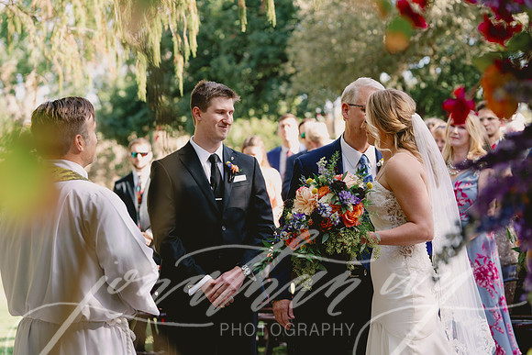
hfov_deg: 20.6
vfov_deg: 13.8
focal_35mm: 99
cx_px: 266
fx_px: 1463
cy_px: 178
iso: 200
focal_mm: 99
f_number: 4
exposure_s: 1/250
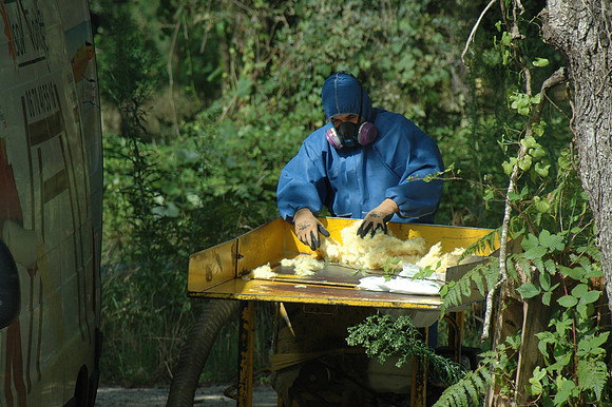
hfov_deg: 6.9
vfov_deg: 4.6
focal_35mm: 300
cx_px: 306
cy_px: 204
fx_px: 5097
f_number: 7.1
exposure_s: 1/800
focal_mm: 200
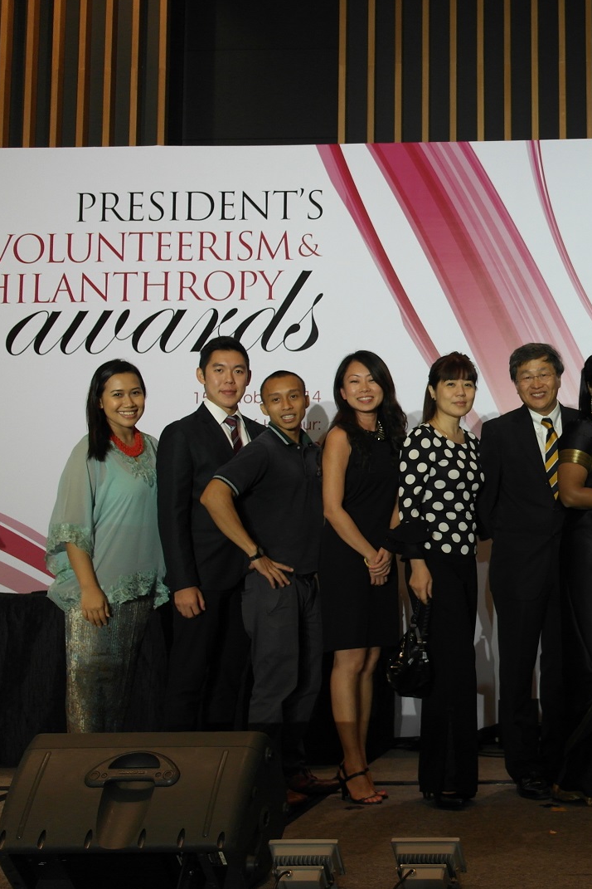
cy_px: 445
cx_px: 606
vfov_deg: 42.7
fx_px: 1135
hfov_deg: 27.4
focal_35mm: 46
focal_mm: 20
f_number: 3.5
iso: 400
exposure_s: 1/60
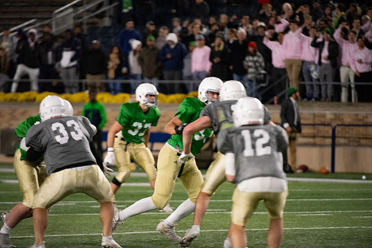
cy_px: 124
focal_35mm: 350
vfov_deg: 3.9
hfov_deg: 5.9
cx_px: 186
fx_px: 3617
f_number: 4.5
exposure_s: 1/500
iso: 4500
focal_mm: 350
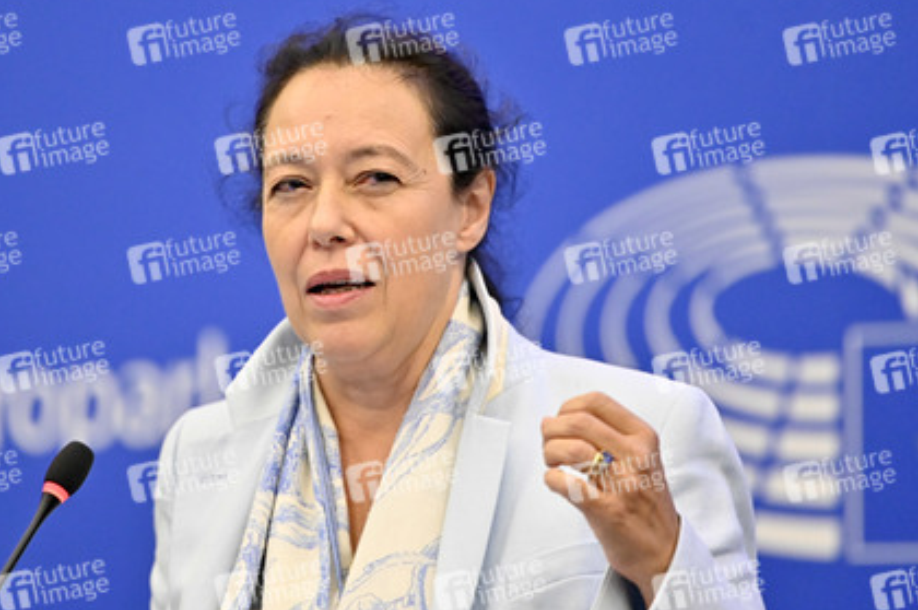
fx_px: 5476
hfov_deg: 9.6
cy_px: 313
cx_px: 432
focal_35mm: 215
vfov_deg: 6.4
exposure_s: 1/800
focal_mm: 200
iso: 5000
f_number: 2.8
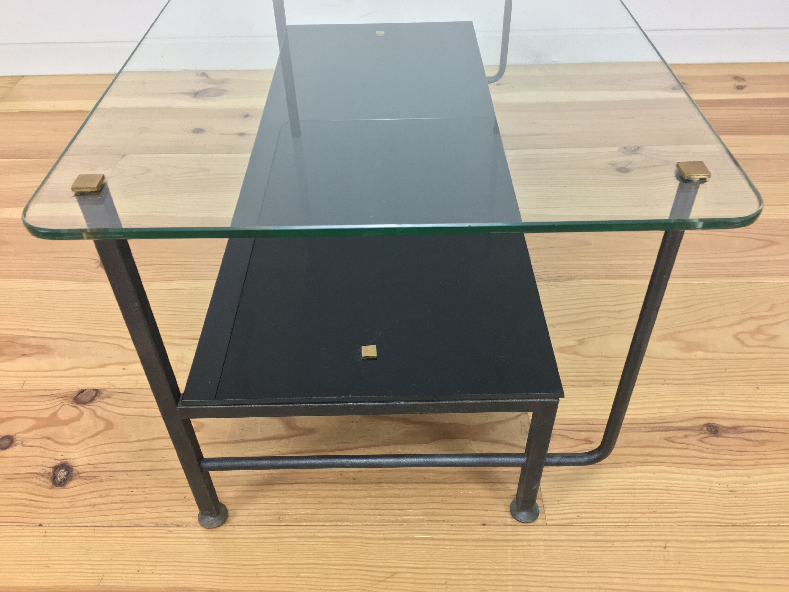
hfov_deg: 61.7
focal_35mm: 29
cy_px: 296
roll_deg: +2.2
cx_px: 394
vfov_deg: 48.2
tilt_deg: -42.0
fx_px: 661
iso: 80
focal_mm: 4.15
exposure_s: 1/33
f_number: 2.2
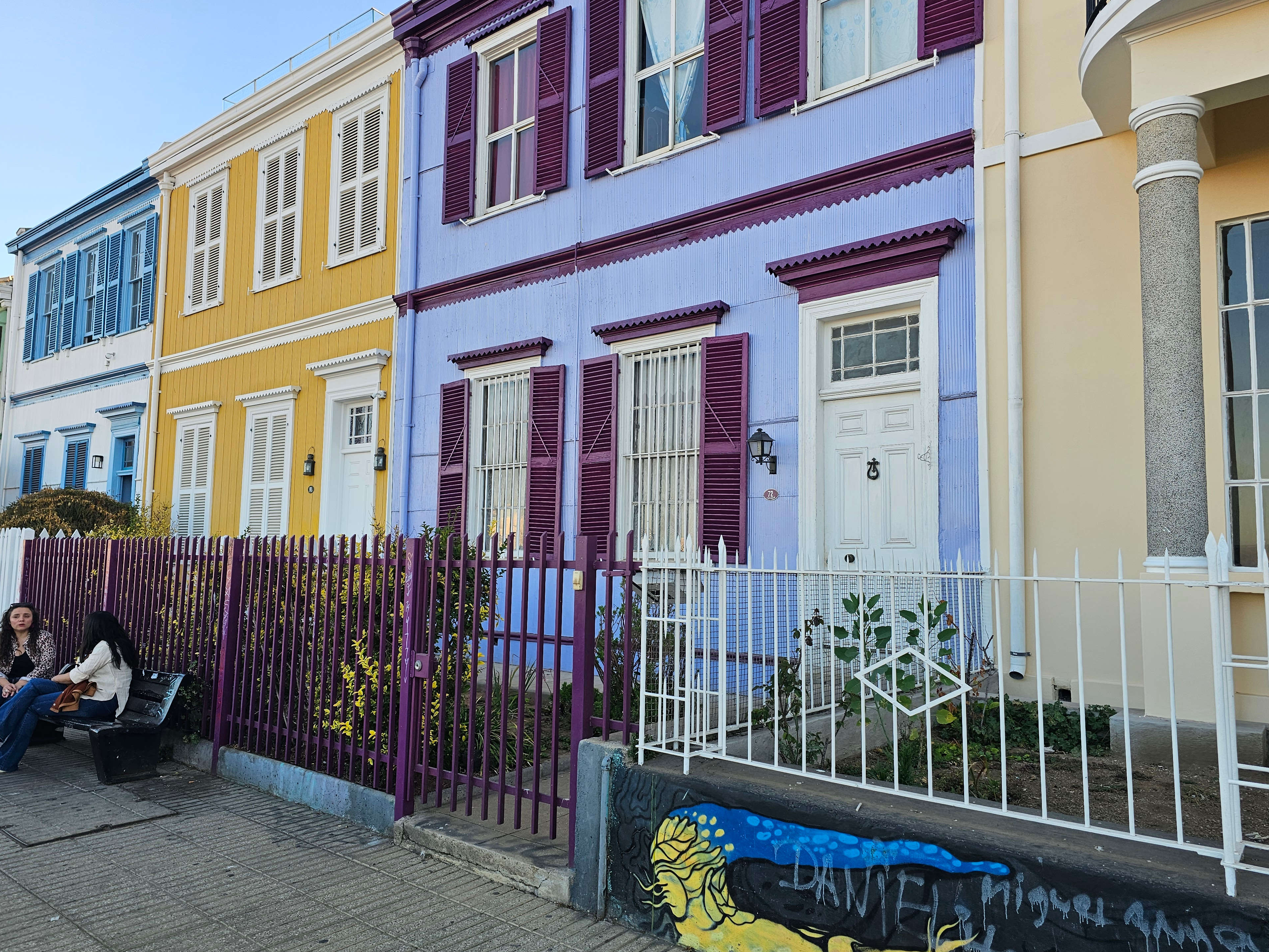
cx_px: 648
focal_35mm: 24
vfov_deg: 56.8
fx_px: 880
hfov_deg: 71.6
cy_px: 473
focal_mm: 6.3
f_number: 1.7
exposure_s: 1/207
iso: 25
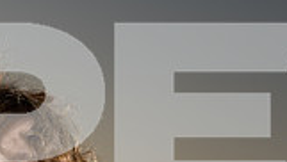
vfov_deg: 5.5
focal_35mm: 215
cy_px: 334
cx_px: -128
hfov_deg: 9.7
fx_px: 1638
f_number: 4.5
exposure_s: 1/250
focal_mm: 57
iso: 160
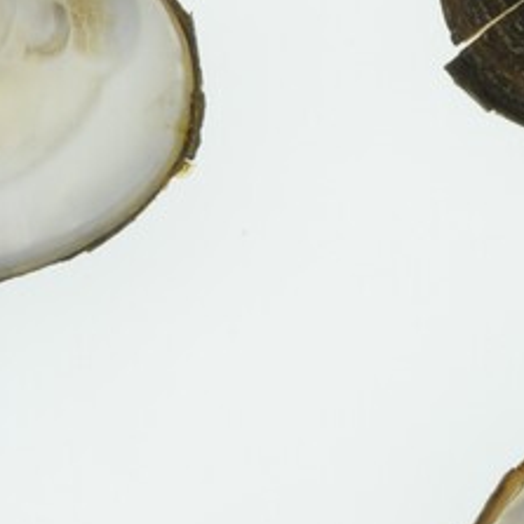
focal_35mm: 274
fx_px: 4693
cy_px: 147
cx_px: 374
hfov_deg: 6.4
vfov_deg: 6.4
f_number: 32
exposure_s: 1/8
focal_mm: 60
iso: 100
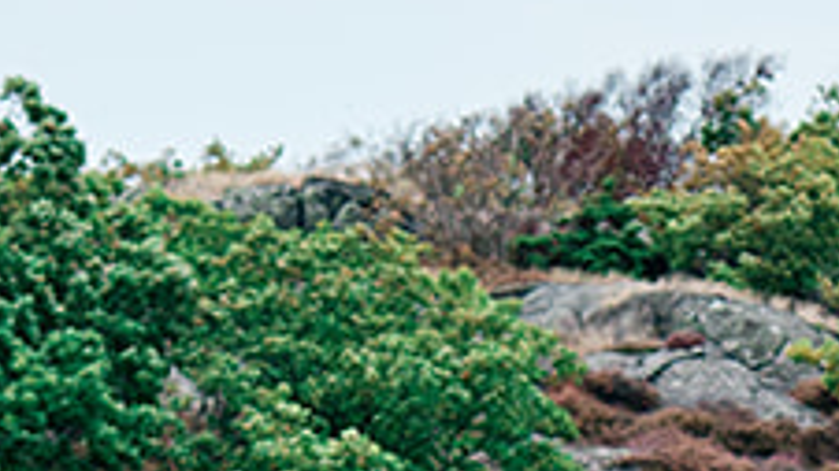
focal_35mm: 623
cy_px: 1697
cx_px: 642
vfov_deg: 1.9
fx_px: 13857
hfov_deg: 3.5
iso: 125
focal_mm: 56
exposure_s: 1/400
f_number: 1.2
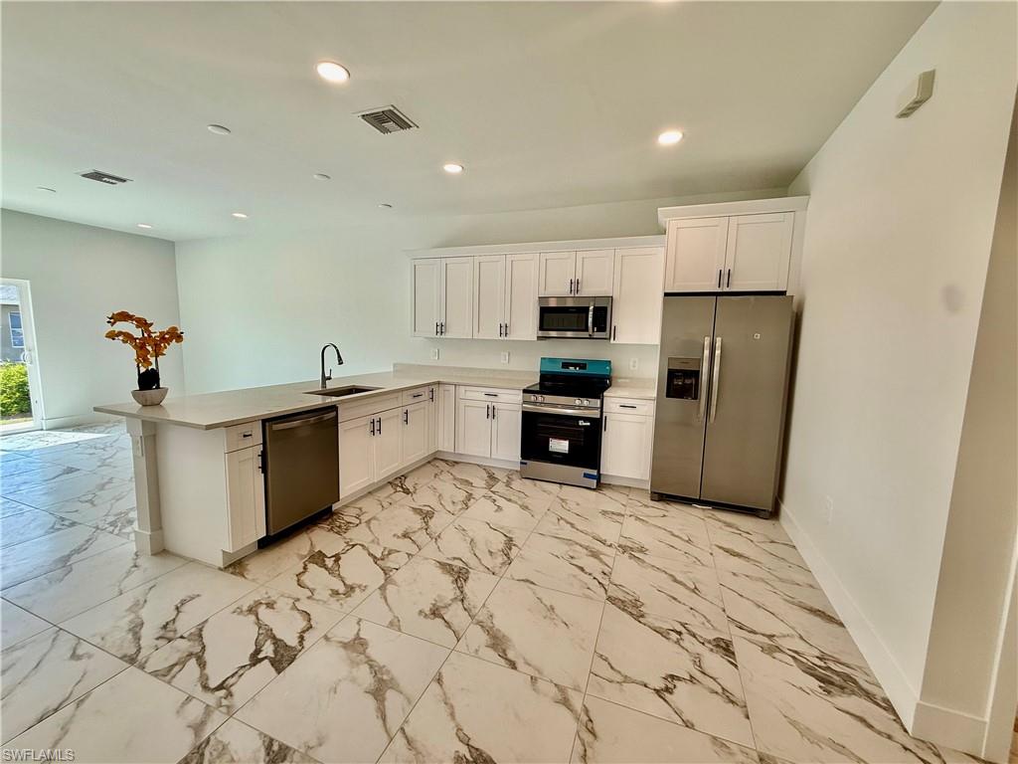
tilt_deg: -6.8
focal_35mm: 14
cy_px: 382
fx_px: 412
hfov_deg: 102.1
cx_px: 509
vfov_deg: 85.7
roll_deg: -1.1
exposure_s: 1/120
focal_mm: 2.22
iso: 50
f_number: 2.2
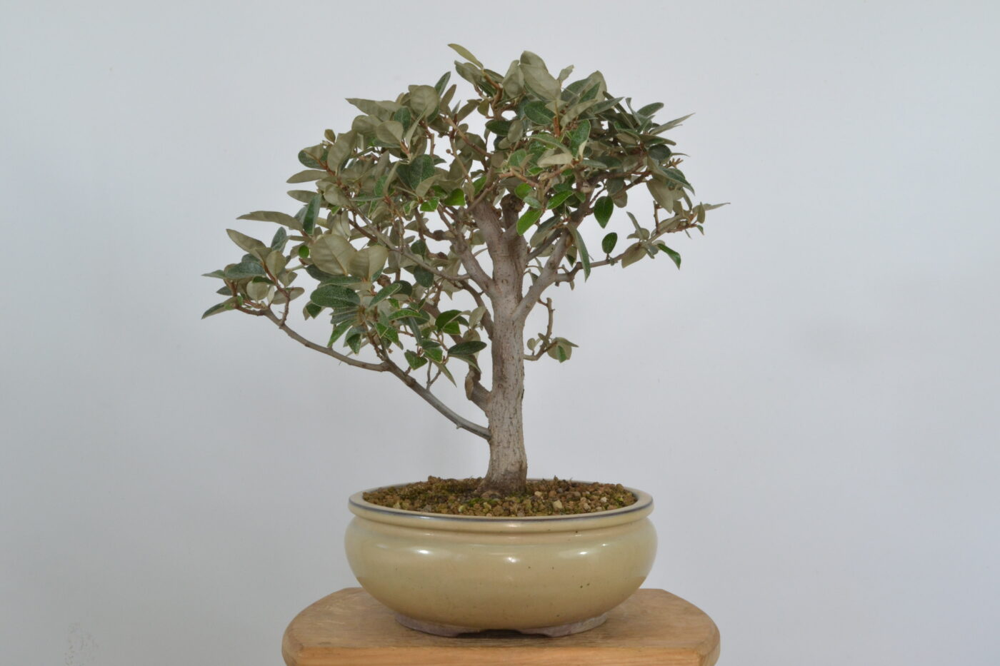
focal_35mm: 48
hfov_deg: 41.1
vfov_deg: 28.1
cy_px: 333
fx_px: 1333
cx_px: 500
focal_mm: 32
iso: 800
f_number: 18
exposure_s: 1/3
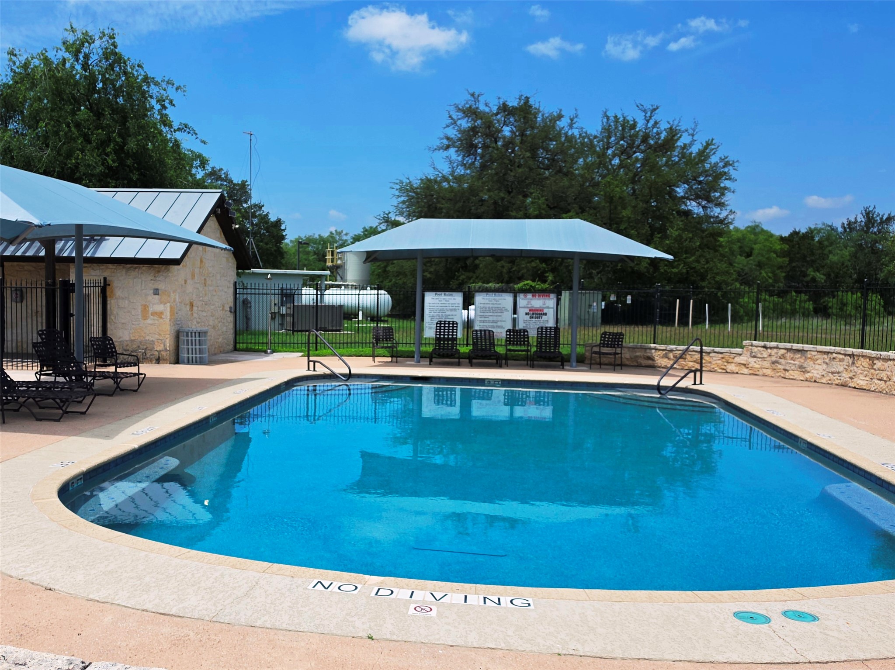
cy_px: 335
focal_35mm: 23
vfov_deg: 58.8
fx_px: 594
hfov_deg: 74.0
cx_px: 448
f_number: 1.4
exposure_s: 1/1667
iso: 10
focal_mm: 6.5
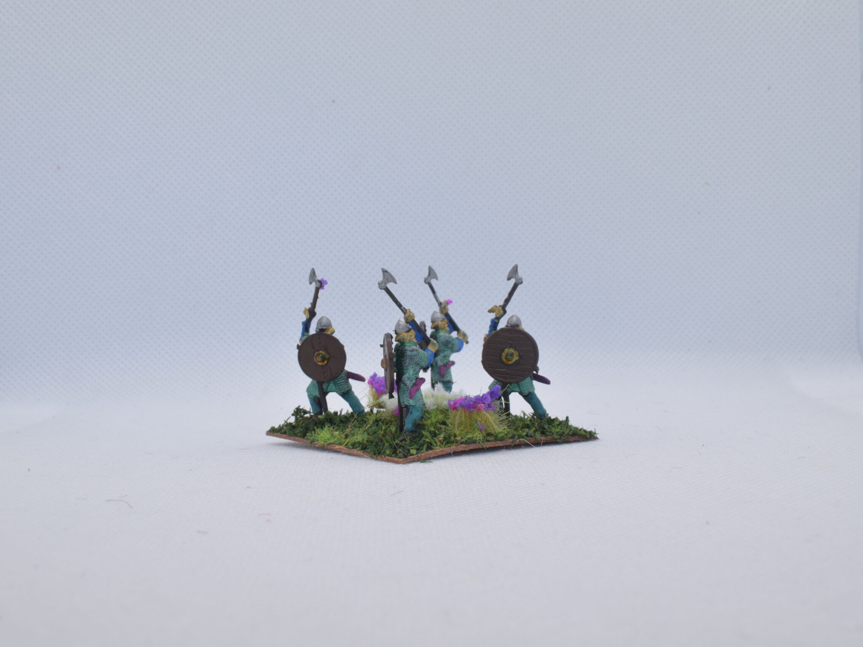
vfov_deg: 29.7
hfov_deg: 38.9
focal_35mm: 49
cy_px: 325
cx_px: 396
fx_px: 1221
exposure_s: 1/60
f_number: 20
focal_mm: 30
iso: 800
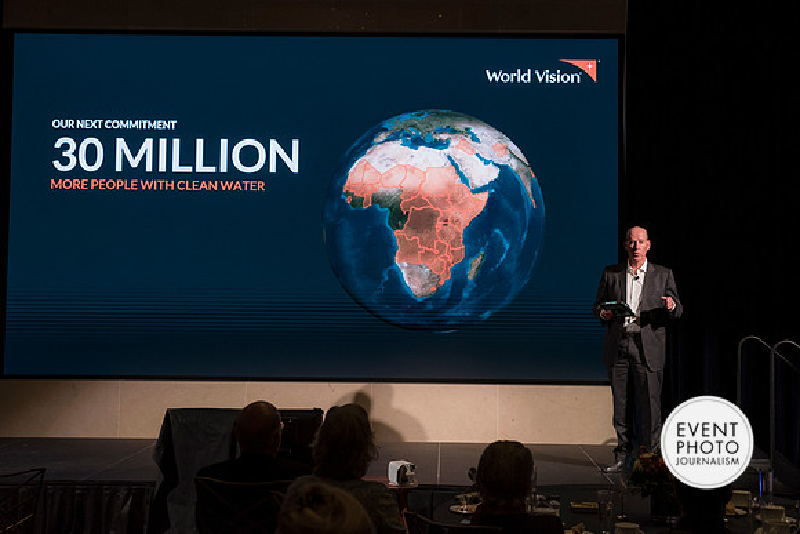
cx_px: 400
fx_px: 1067
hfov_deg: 41.1
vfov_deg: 28.1
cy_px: 267
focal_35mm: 48
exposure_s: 1/100
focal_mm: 48
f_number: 5
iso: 800
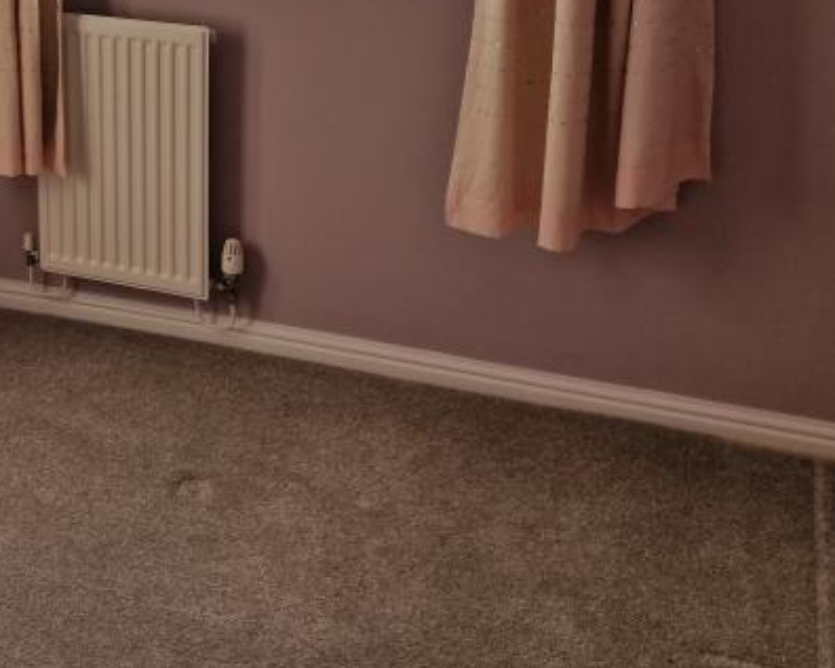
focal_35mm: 58
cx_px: 122
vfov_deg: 25.3
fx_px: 1434
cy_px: 38
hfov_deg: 31.3
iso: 50
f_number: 1.8
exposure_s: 1/224
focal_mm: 6.4
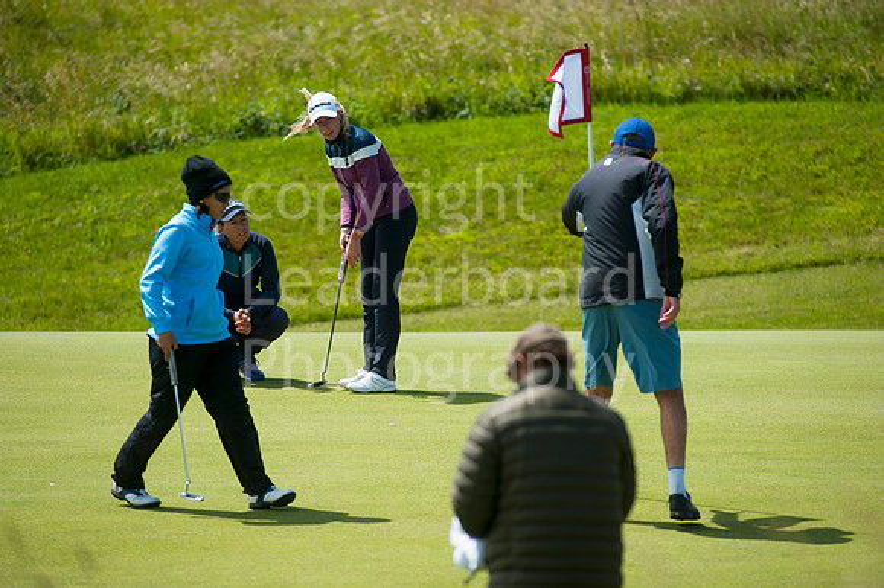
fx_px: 7362
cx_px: 442
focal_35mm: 300
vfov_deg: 4.6
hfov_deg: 6.9
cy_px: 294
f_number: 6.3
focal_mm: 300
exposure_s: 1/3200
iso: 200
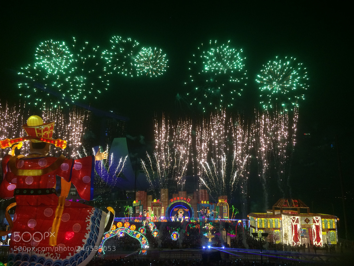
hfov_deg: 61.7
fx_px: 297
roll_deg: -0.5
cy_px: 133
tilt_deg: +9.4
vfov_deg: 48.2
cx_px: 177
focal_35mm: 29
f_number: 2.2
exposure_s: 1/33
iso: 64
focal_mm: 4.15
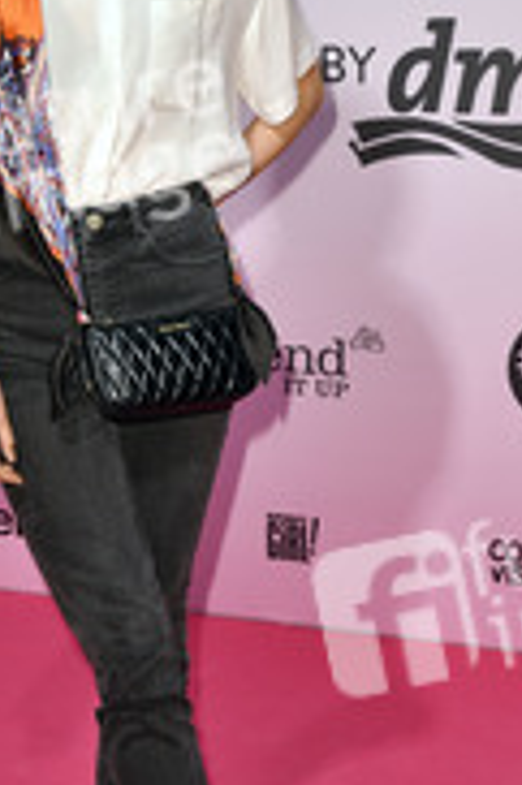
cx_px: 142
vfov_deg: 26.3
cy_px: 380
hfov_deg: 17.6
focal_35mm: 77
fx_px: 1678
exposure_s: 1/200
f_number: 5.6
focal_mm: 35
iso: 400
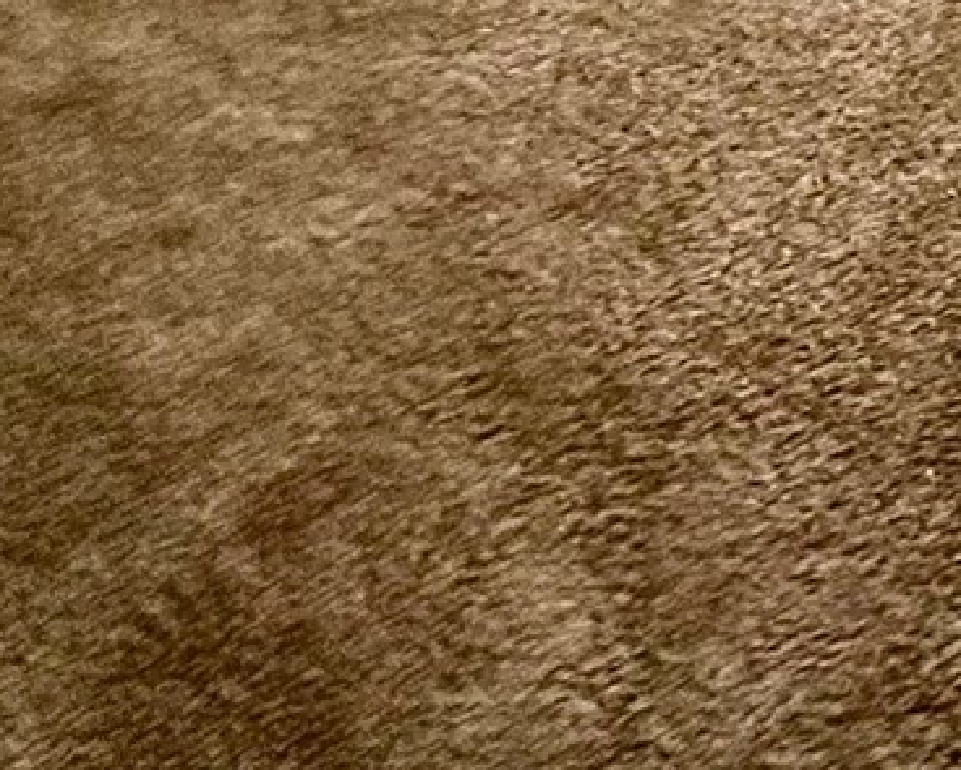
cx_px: 1682
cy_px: -924
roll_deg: +0.4
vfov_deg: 14.9
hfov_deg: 19.4
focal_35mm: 76
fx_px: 2163
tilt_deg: -2.2
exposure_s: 1/60
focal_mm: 2.22
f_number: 2.2
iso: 250
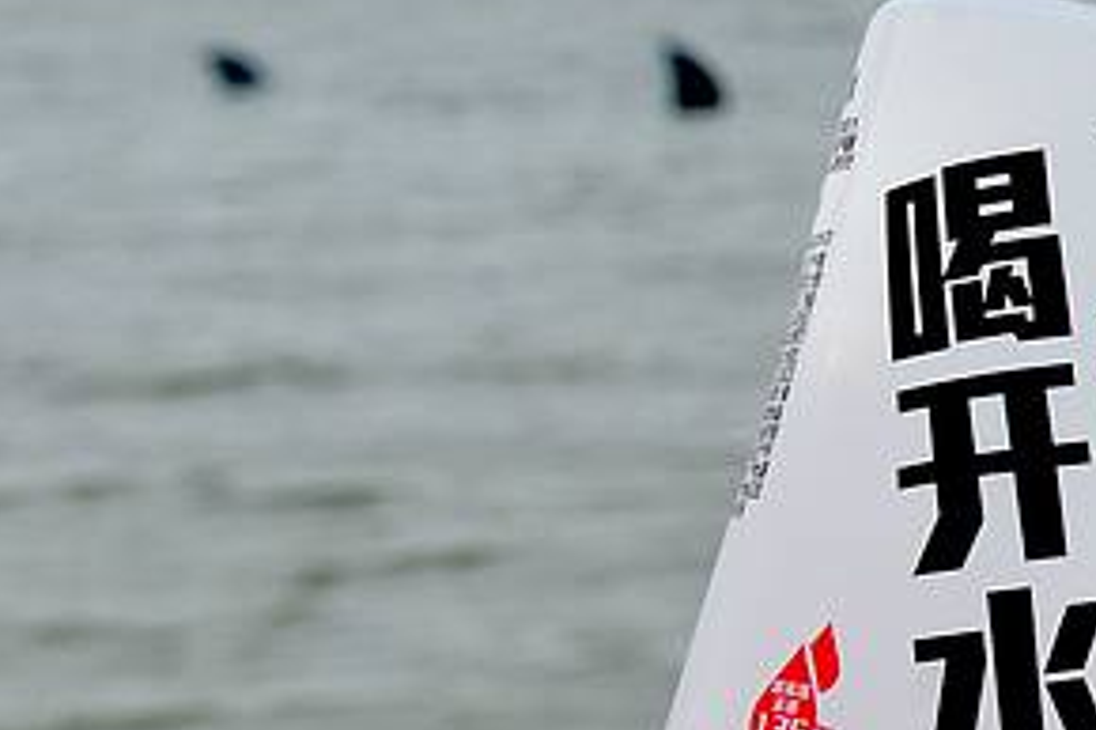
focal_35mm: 168
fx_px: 5112
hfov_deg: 11.2
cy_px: 306
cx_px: 2086
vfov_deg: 8.2
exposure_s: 1/400
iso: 160
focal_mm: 38
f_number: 10
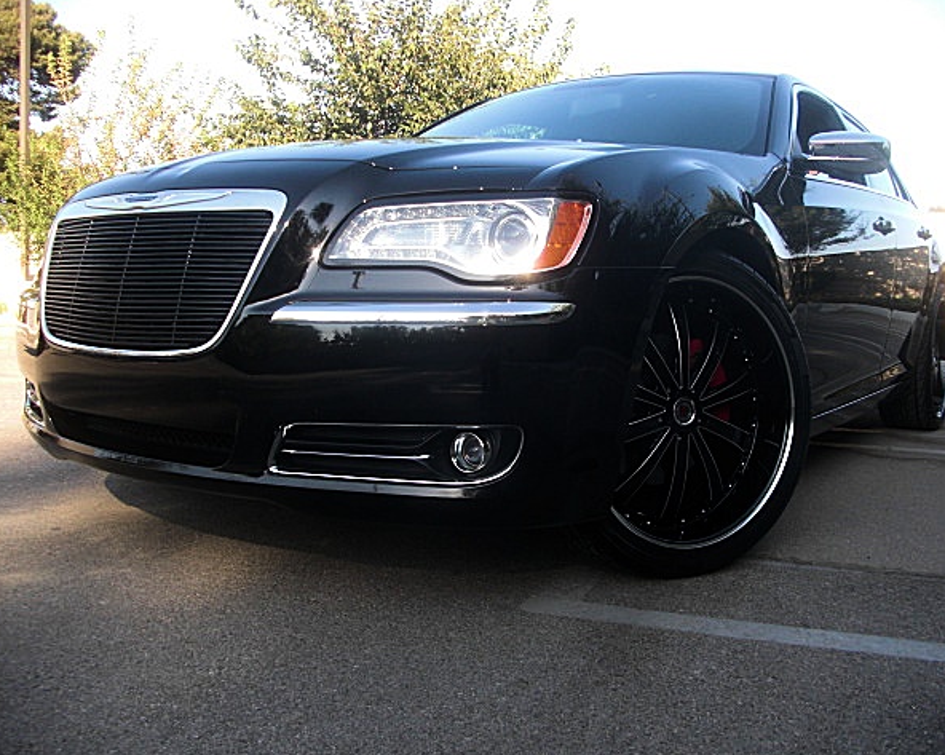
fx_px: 1062
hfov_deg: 47.9
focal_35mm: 38
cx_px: 503
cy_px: 381
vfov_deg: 39.1
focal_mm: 6.3
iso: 50
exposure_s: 1/160
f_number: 2.8
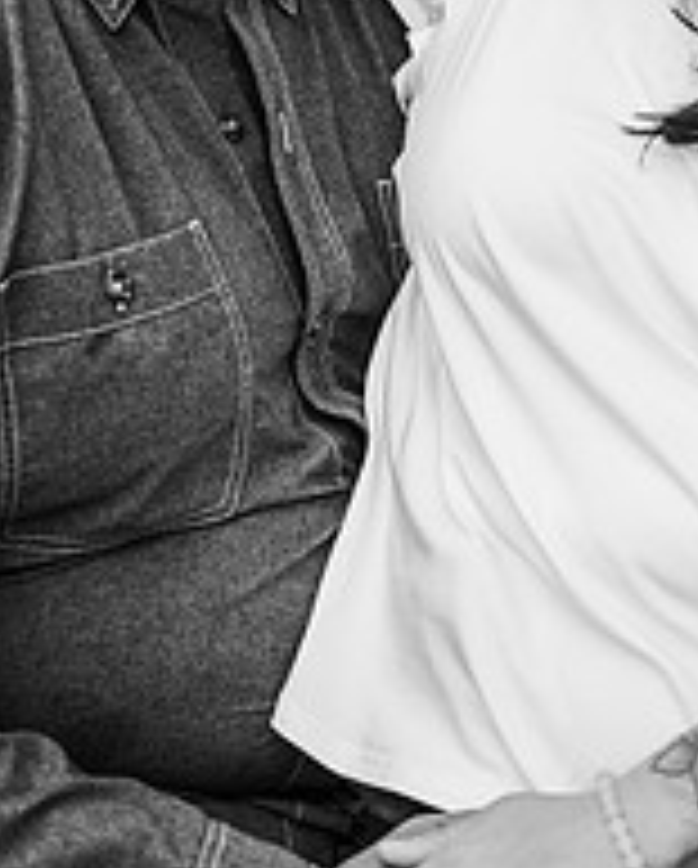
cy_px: 27
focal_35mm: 142
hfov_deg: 10.9
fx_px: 3658
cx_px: 455
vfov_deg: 13.4
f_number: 3.5
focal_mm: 65
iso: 320
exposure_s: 1/400
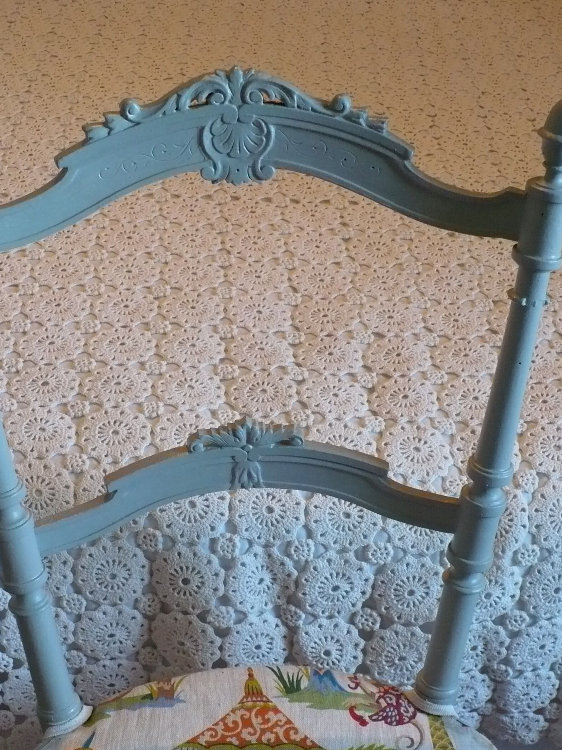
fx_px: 1169
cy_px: 532
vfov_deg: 35.0
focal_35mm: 54
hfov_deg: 27.0
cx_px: 243
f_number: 2.8
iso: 250
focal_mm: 6.1
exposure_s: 1/30
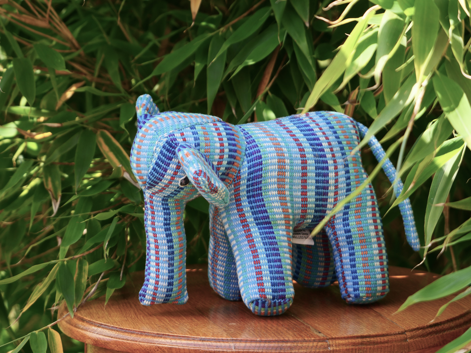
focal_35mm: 264
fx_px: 3592
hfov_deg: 7.5
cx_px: 236
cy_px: 176
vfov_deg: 5.6
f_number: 5.4
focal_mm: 132
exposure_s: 1/320
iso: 400
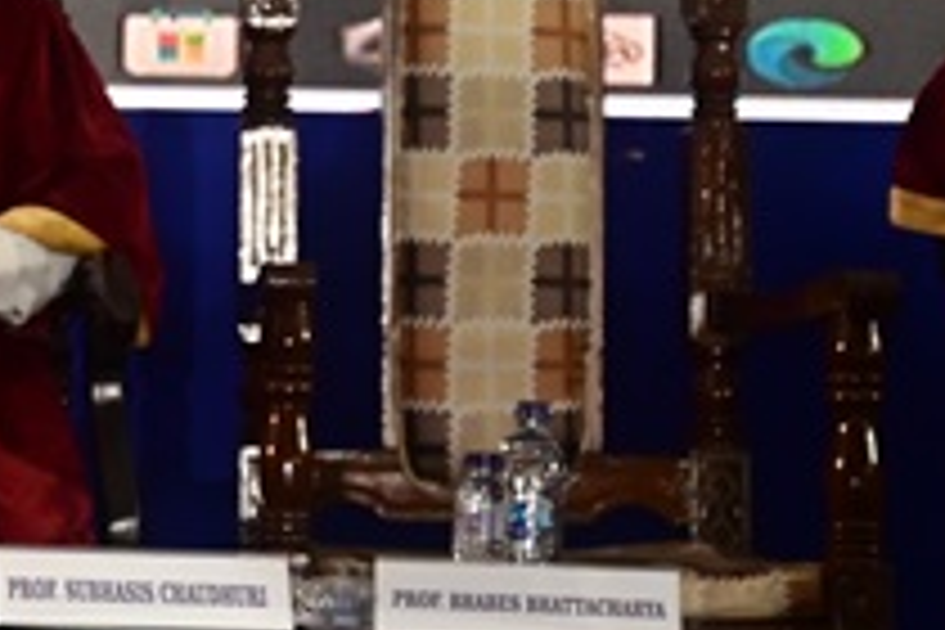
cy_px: 34
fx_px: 6247
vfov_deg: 5.8
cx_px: -868
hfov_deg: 8.3
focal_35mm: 238
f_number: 5
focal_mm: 50
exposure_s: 1/160
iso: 1000
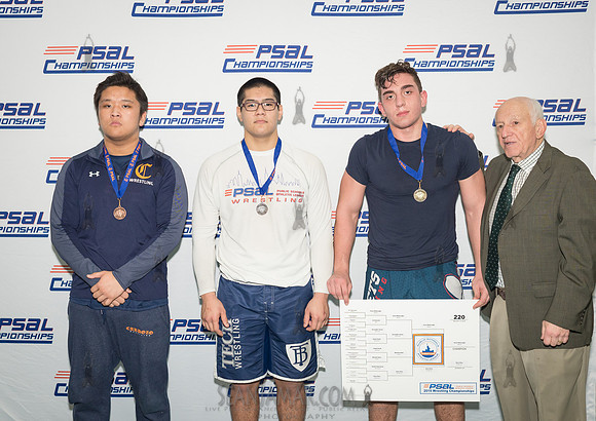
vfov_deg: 31.7
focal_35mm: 44
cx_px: 273
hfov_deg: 43.7
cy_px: 196
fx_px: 742
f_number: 5
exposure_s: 1/250
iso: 1600
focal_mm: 35
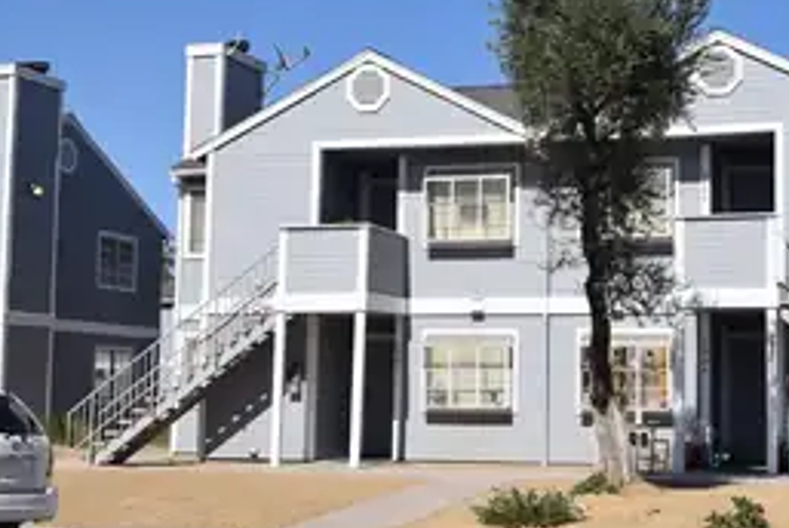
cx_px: 574
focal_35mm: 70
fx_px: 1536
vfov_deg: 19.5
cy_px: 269
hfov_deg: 28.5
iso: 200
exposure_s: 1/500
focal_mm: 30
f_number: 11
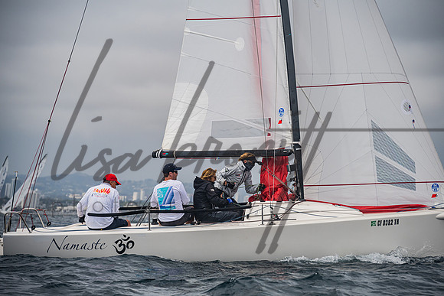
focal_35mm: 155
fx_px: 1912
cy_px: 148
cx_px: 222
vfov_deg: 8.9
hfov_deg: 13.2
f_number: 6.3
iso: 160
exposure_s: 1/1000
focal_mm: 155
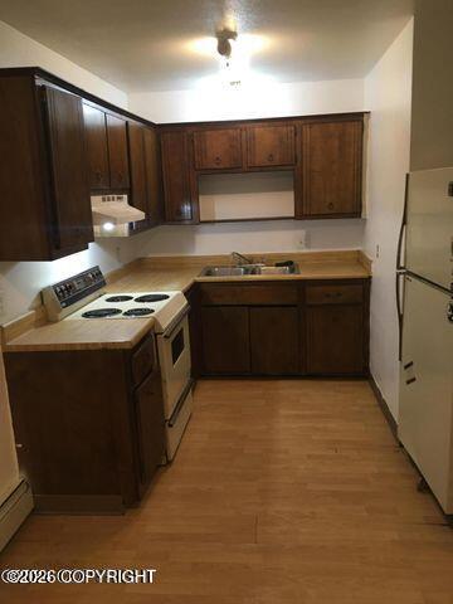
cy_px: 302
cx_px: 226
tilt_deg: -11.7
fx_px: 506
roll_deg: +3.0
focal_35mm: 29
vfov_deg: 61.7
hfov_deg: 48.2
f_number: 2.2
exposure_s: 1/30
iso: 100
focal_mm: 4.15
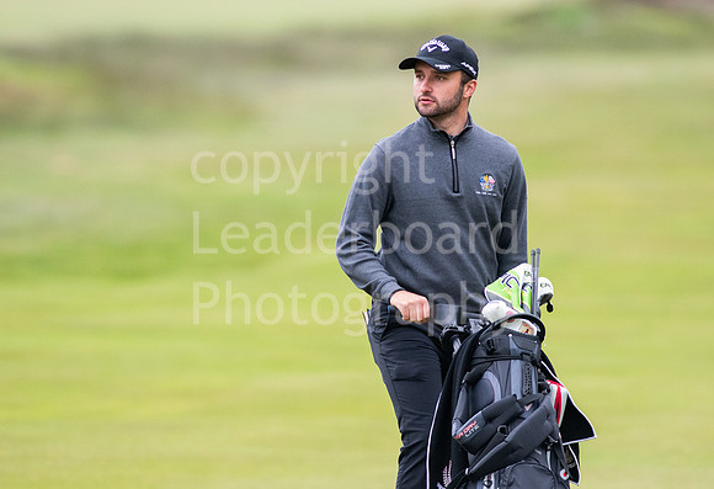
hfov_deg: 3.7
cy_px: 220
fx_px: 11133
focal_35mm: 557
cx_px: 386
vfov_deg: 2.5
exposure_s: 1/1600
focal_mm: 300
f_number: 4
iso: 2000
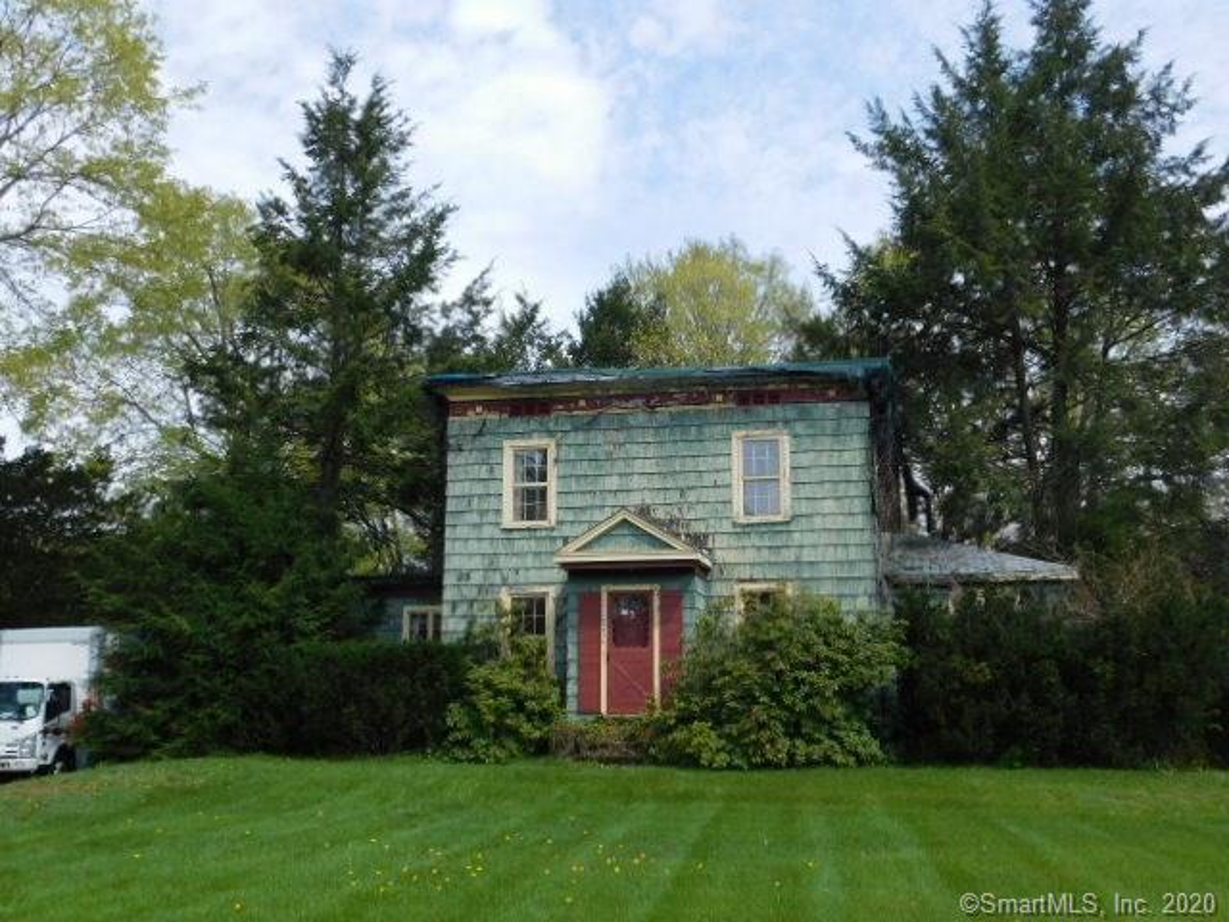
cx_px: 614
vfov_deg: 39.7
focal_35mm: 36
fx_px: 1278
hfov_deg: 51.4
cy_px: 461
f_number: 3.5
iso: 125
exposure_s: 1/1000
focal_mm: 6.3
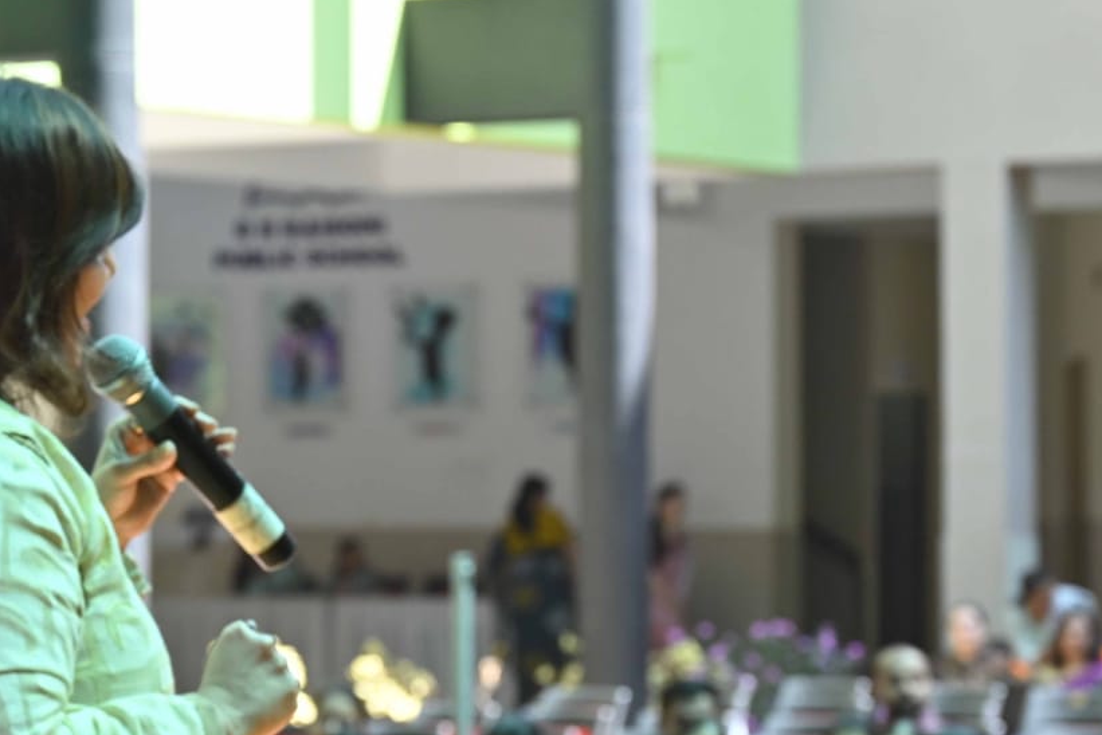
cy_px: 581
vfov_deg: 9.3
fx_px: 4532
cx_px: 532
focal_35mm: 148
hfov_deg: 13.9
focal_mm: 81
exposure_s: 1/400
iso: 800
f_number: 6.3
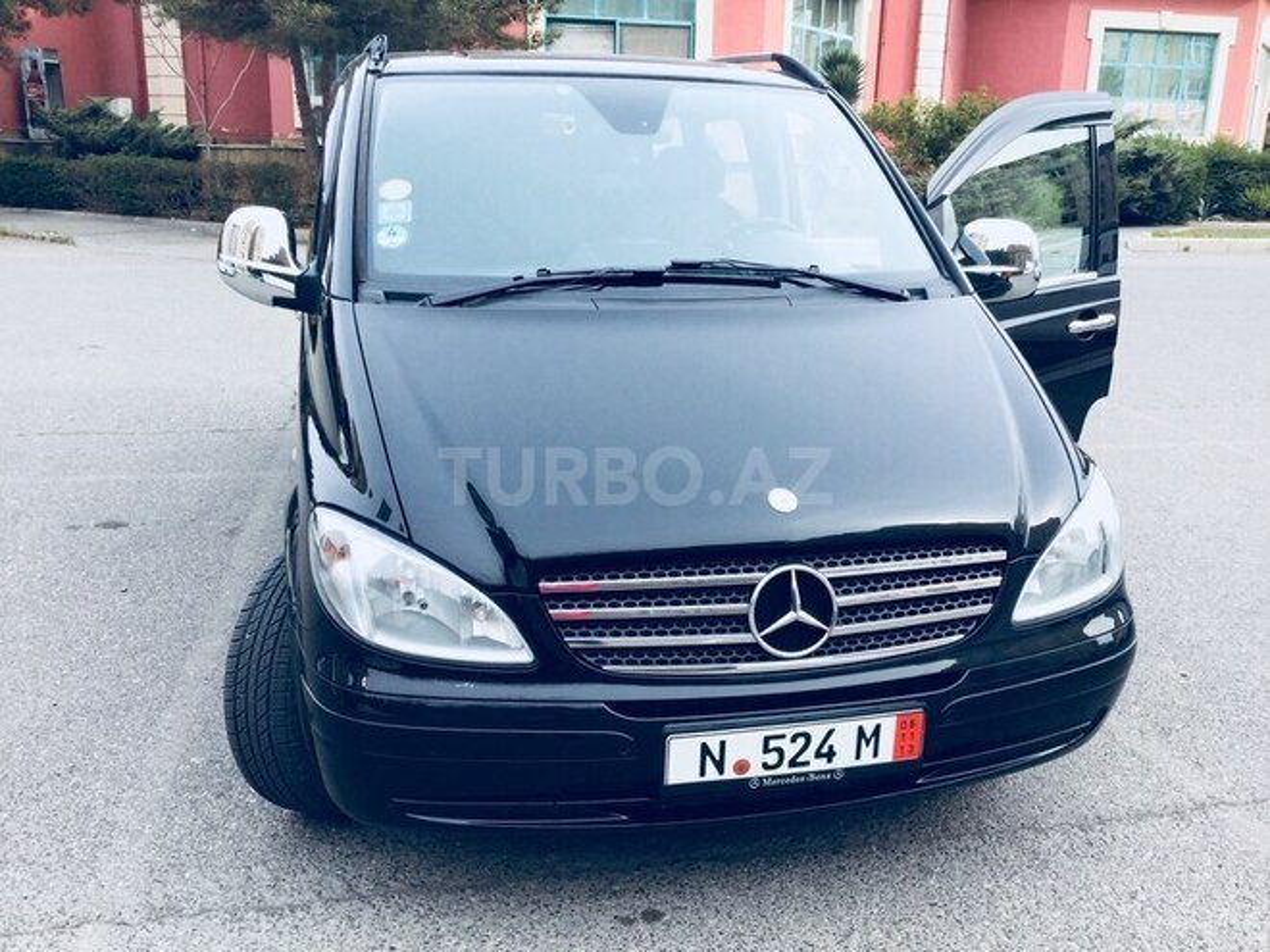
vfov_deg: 45.4
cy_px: 476
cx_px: 635
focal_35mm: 31
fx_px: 1137
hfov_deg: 58.4
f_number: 2.4
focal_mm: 3.3
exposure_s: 1/306
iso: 25
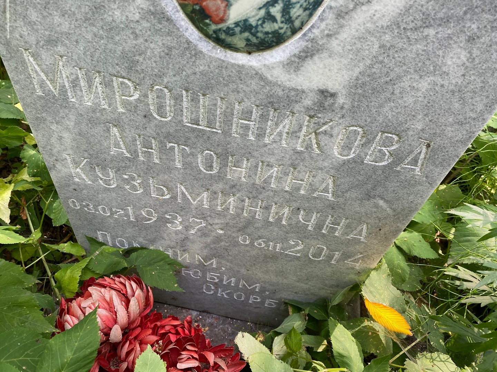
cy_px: 186
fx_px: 373
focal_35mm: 26
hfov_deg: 67.3
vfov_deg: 53.1
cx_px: 248
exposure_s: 1/121
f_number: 1.8
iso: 50
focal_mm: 4.25
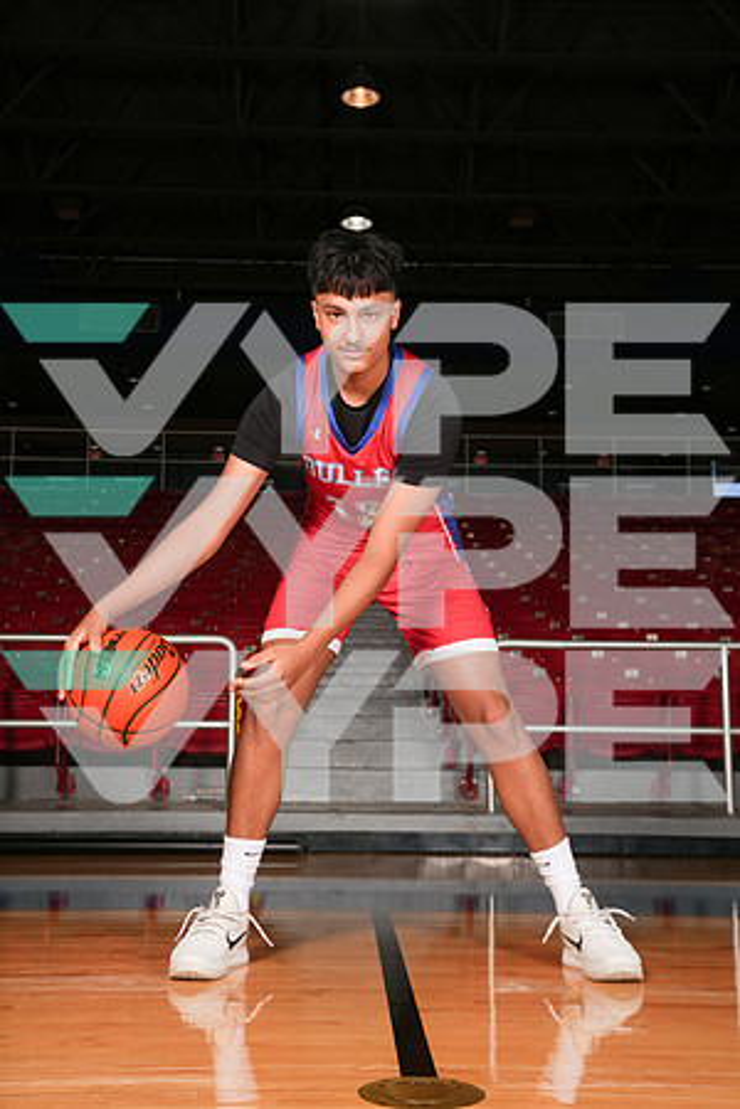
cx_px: 370
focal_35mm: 41
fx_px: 1264
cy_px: 554
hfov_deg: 32.6
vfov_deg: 47.4
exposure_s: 1/200
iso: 400
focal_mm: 41
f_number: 8
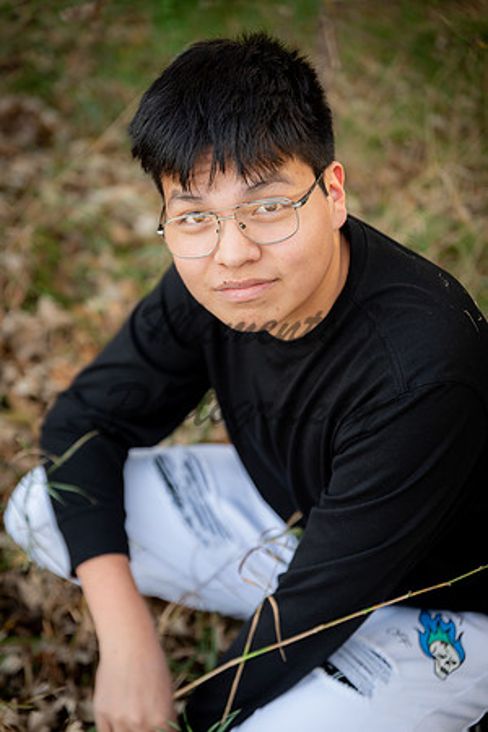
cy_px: 366
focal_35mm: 70
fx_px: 1423
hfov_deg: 19.5
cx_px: 244
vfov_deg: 28.8
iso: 200
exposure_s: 1/125
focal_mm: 70
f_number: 2.8
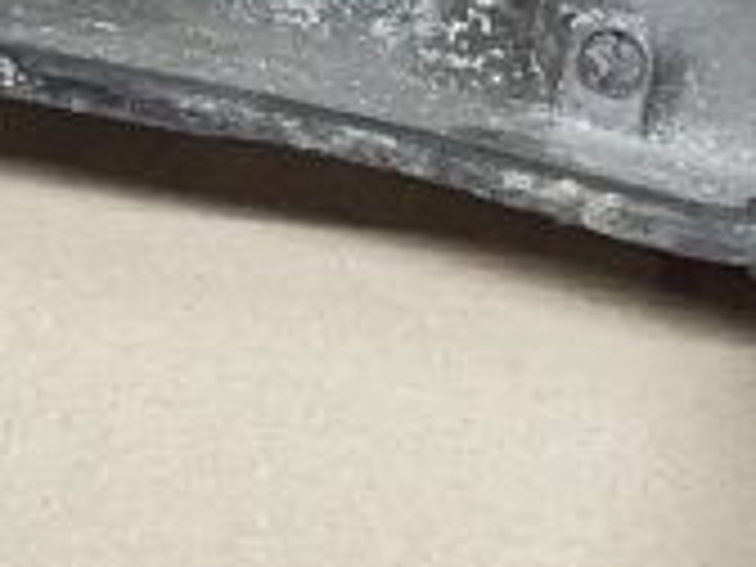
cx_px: -288
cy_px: -796
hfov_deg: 10.4
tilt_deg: -49.2
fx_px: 4062
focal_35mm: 186
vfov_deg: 7.5
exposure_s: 1/100
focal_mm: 4.2
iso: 80
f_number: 1.6
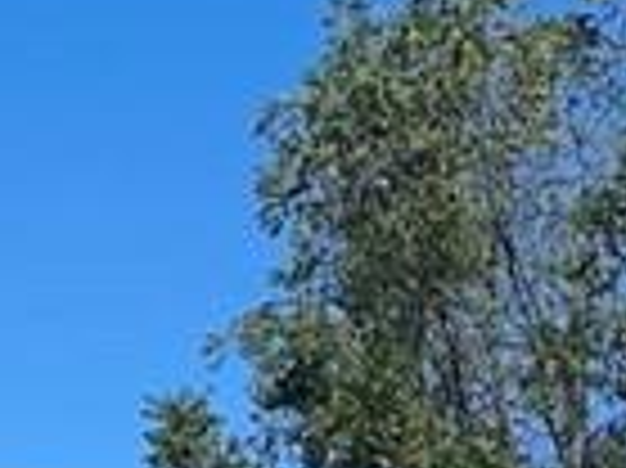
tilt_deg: +0.1
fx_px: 3469
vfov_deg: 7.1
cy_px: 1228
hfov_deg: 10.2
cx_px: 712
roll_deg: +1.1
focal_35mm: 192
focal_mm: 4.25
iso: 32
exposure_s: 1/3401
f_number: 1.8
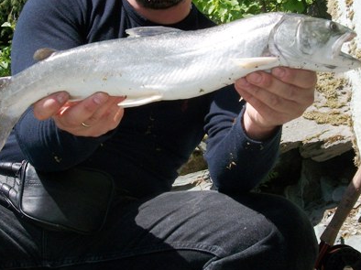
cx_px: 166
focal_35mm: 65
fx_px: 677
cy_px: 113
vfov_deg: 22.5
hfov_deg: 29.8
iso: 80
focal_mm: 7.1
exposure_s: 1/250
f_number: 6.3
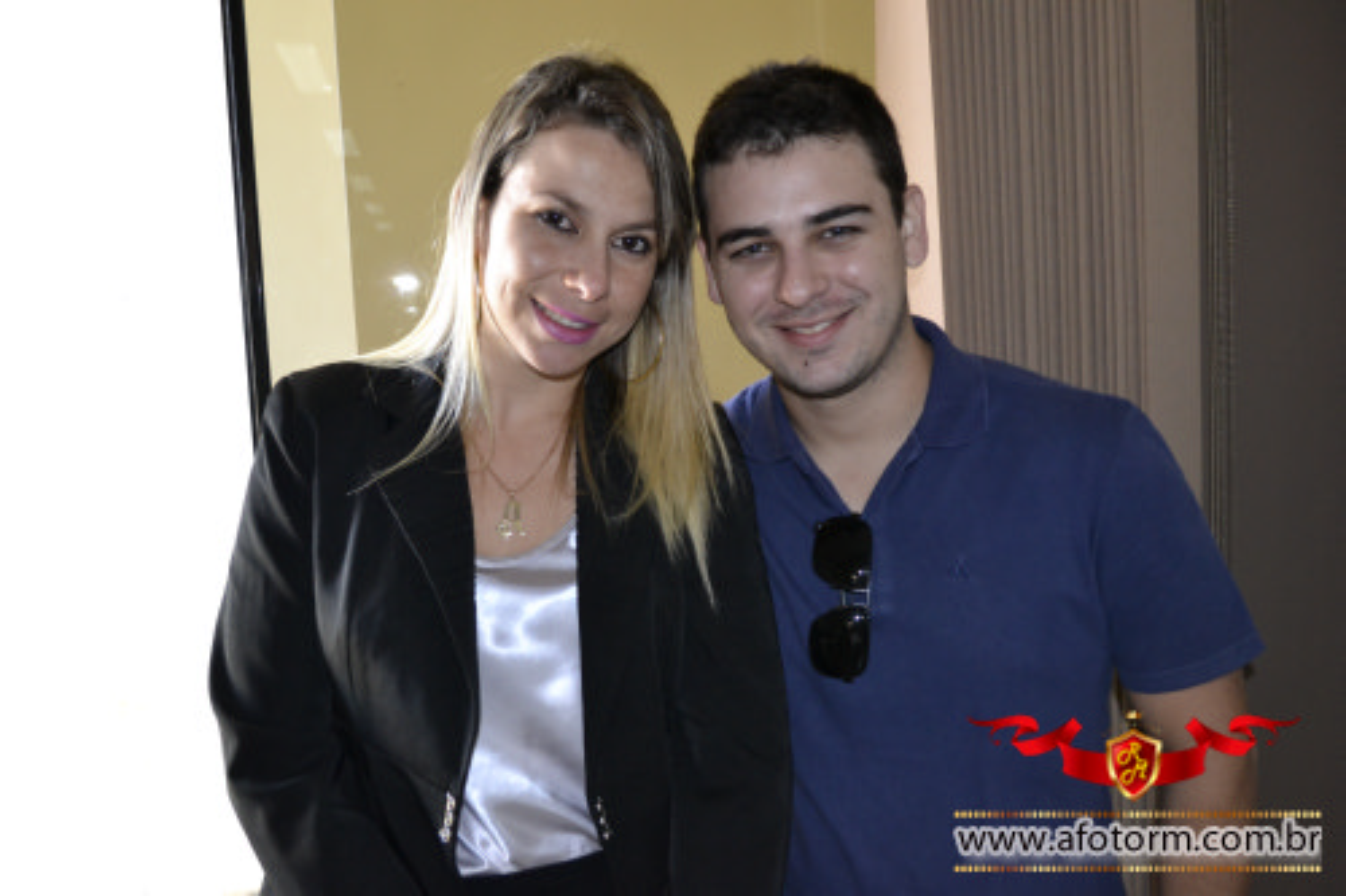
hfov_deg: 57.2
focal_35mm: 33
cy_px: 448
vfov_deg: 39.9
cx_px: 673
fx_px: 1233
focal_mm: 22
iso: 1600
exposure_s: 1/60
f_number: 4
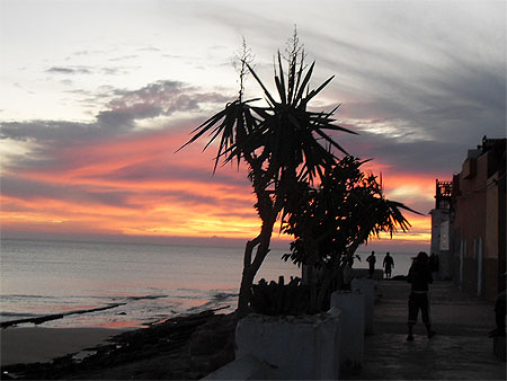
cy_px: 190
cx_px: 254
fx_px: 542
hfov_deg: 50.1
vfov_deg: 38.7
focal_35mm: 37
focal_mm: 6.3
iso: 100
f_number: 2.8
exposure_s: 1/45
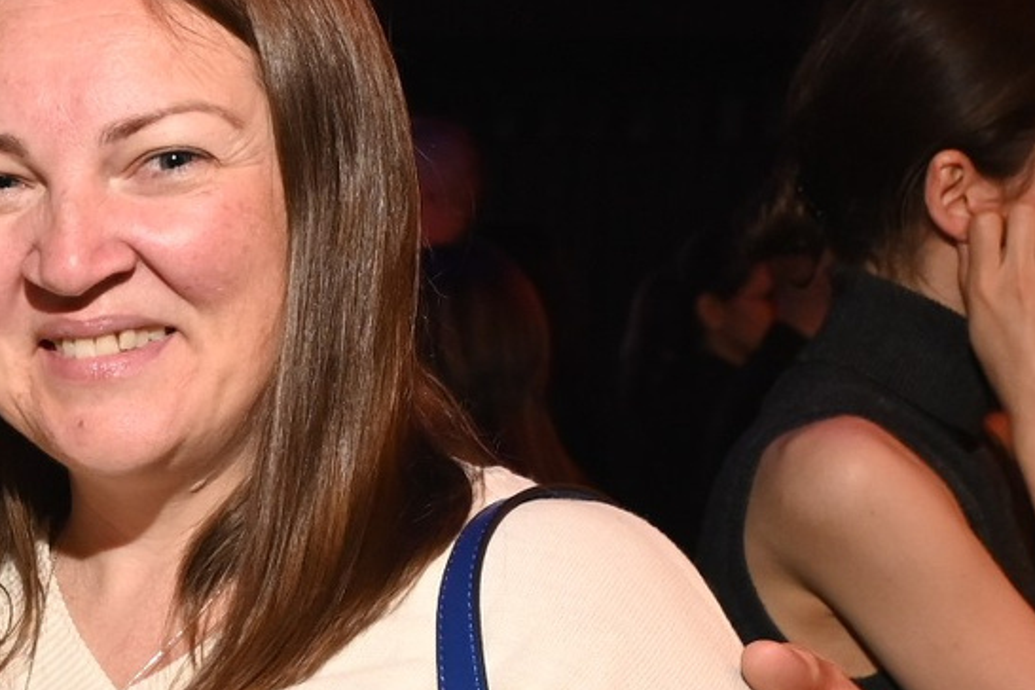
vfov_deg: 8.2
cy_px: 992
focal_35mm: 164
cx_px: -735
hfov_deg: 11.7
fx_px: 4715
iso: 1250
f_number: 7.1
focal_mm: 35
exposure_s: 1/125
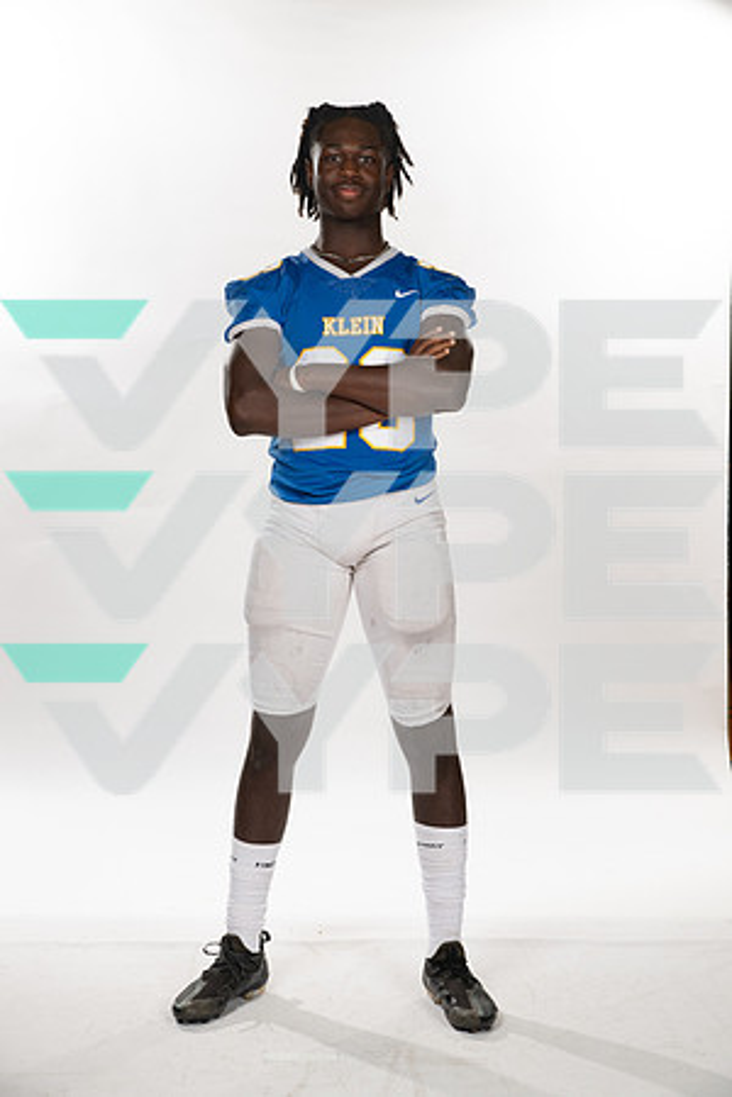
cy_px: 548
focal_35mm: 60
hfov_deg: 22.6
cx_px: 366
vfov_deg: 33.4
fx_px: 1830
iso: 800
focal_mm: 60
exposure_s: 1/320
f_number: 7.1
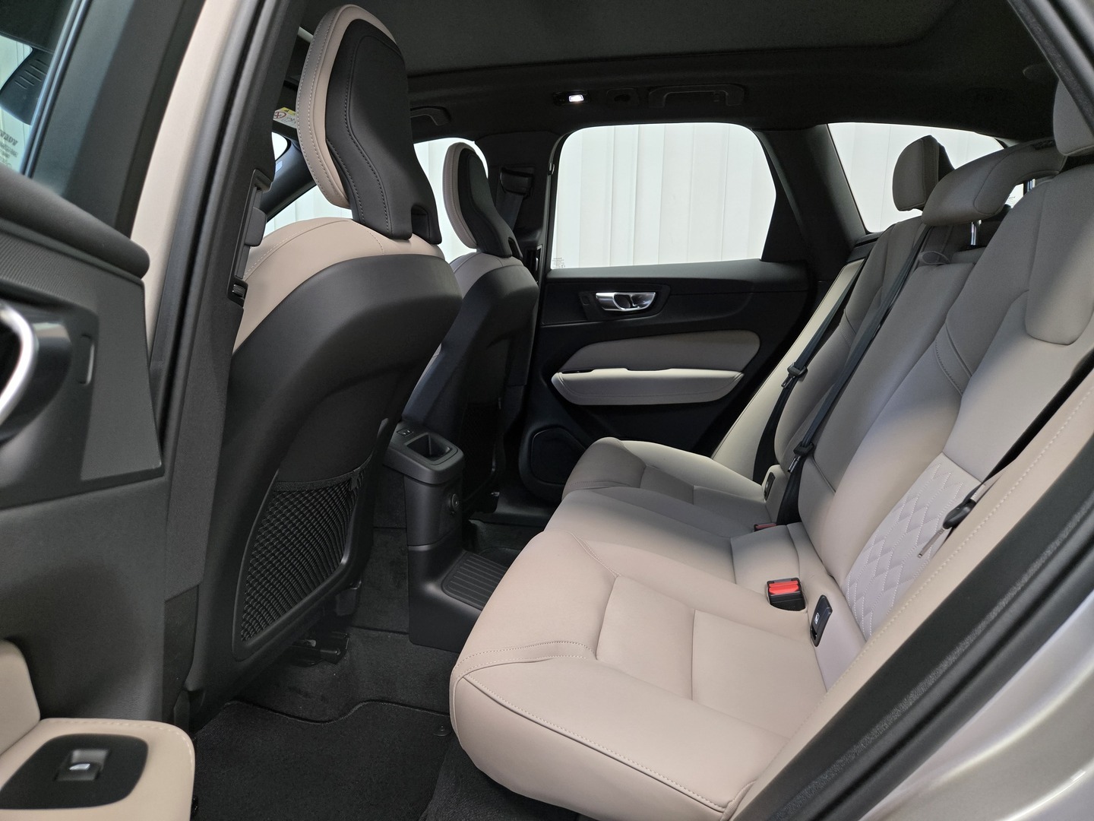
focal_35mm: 23
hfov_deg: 73.9
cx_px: 547
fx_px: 727
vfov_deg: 58.9
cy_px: 410
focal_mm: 5.4
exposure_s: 1/90.1
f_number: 1.8
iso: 320
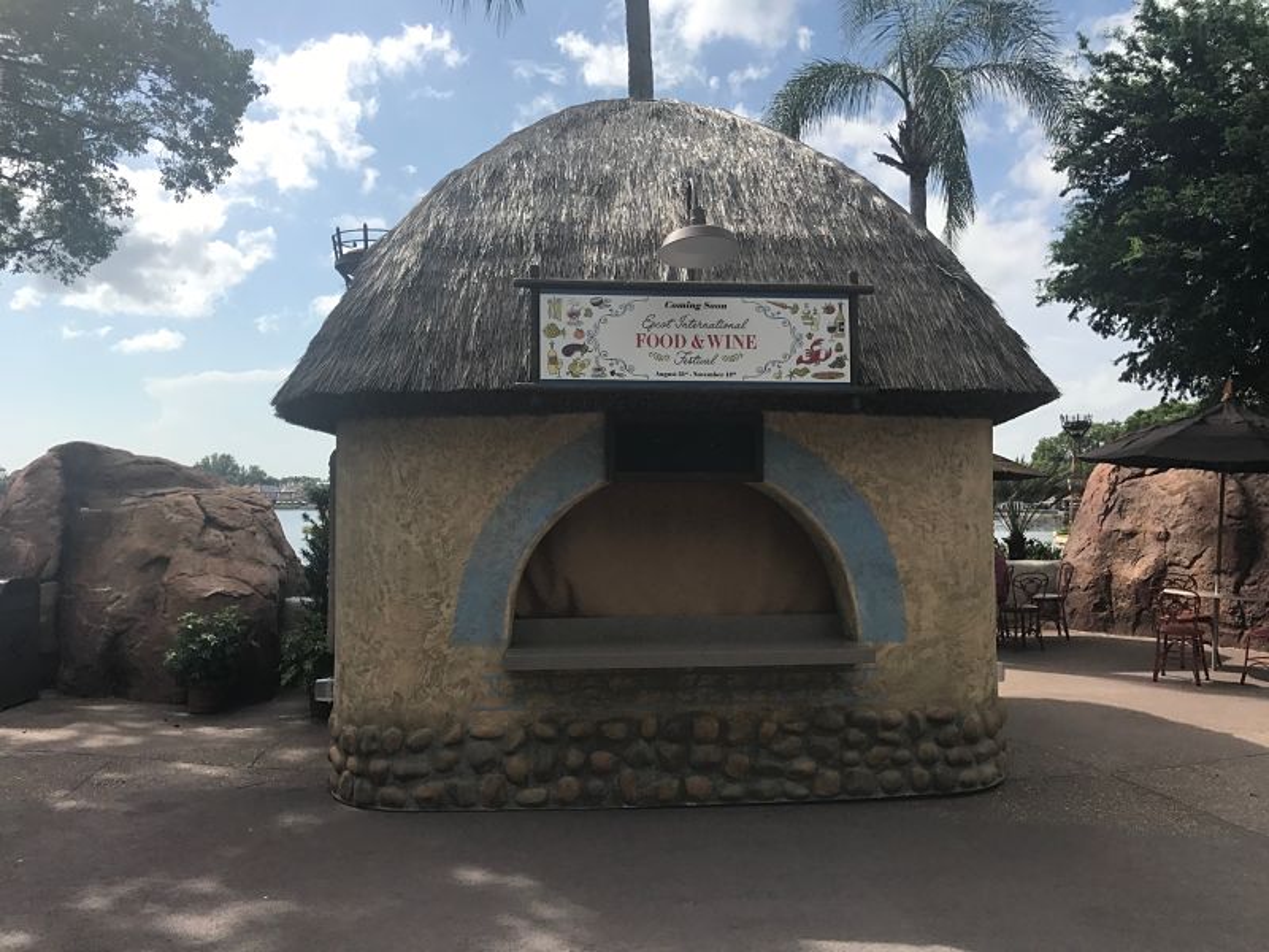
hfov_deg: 63.4
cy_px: 476
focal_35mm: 28
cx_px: 634
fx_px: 1026
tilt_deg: +1.7
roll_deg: +1.4
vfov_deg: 49.7
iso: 20
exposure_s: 1/2336
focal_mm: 3.99
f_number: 1.8
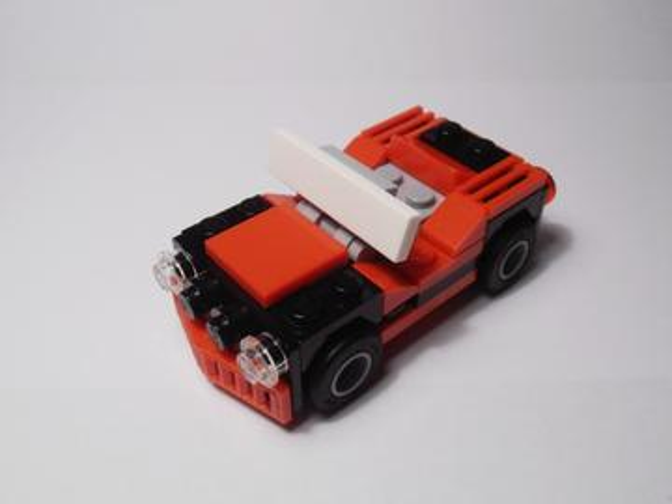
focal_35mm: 37
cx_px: 336
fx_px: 718
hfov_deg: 50.1
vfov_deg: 38.7
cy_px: 252
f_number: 3.9
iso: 80
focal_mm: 6.61
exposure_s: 1/100
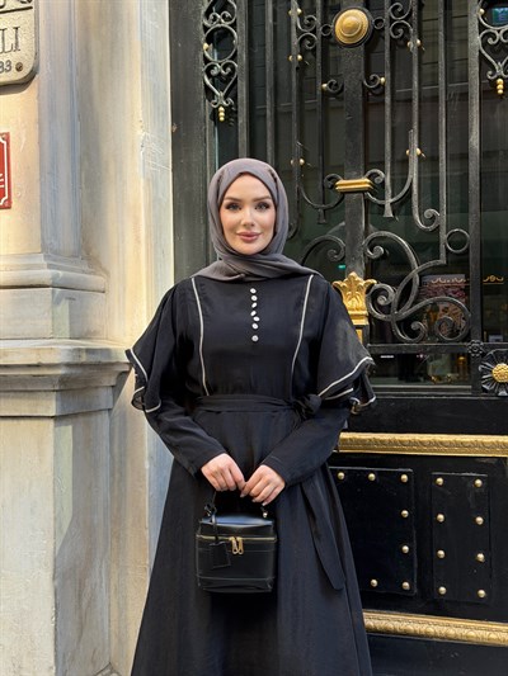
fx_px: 939
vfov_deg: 39.6
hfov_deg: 30.3
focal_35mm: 48
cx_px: 254
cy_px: 338
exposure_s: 1/203
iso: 50
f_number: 1.78
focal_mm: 6.76
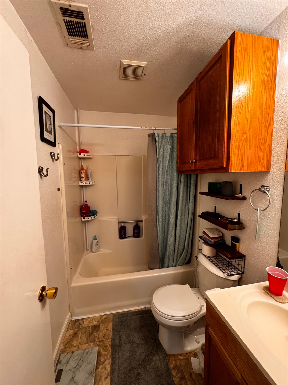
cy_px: 192
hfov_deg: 85.7
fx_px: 155
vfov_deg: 102.1
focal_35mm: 14
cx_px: 144
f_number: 2.2
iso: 320
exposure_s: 1/120
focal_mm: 2.22
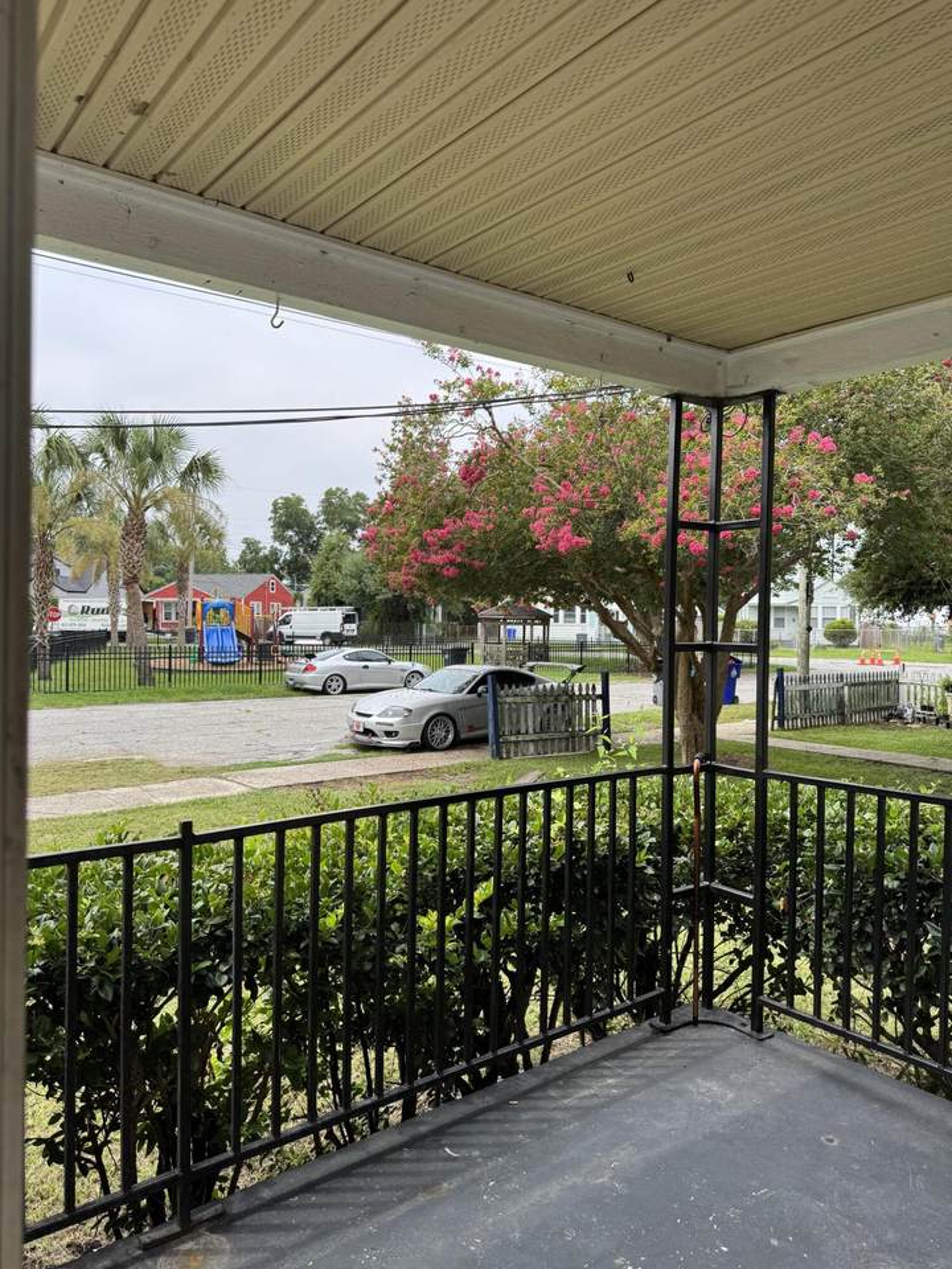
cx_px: 476
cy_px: 634
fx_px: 880
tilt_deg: -0.5
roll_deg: +0.4
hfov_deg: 56.8
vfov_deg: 71.6
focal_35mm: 24
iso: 80
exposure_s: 1/1285
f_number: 1.78
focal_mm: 6.76
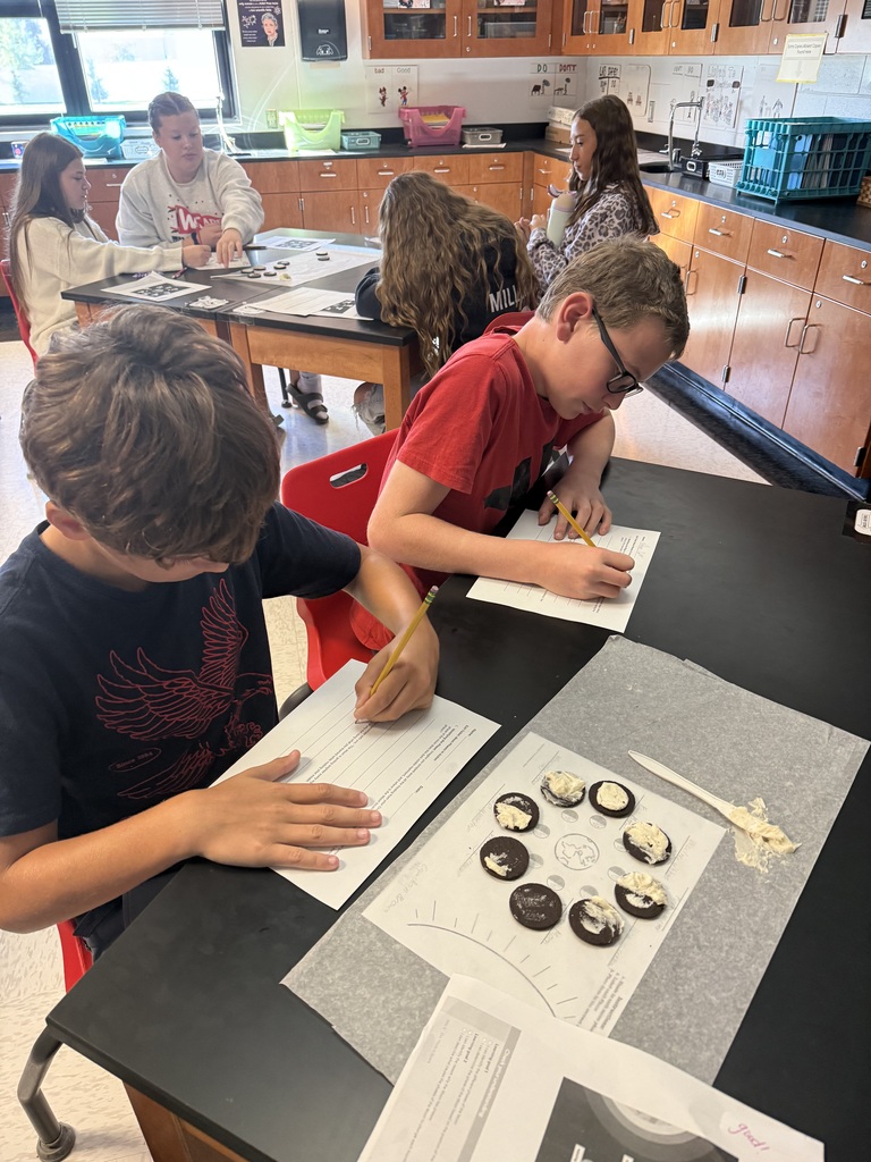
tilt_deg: -31.8
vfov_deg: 71.6
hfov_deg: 56.8
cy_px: 581
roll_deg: +1.7
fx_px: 805
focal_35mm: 24
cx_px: 436
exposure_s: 1/60
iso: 320
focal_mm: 6.76
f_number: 1.78
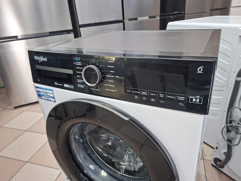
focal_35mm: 23
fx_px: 160
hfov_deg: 73.9
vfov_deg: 58.9
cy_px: 90
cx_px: 120
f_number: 1.8
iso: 250
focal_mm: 5.54
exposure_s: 1/50
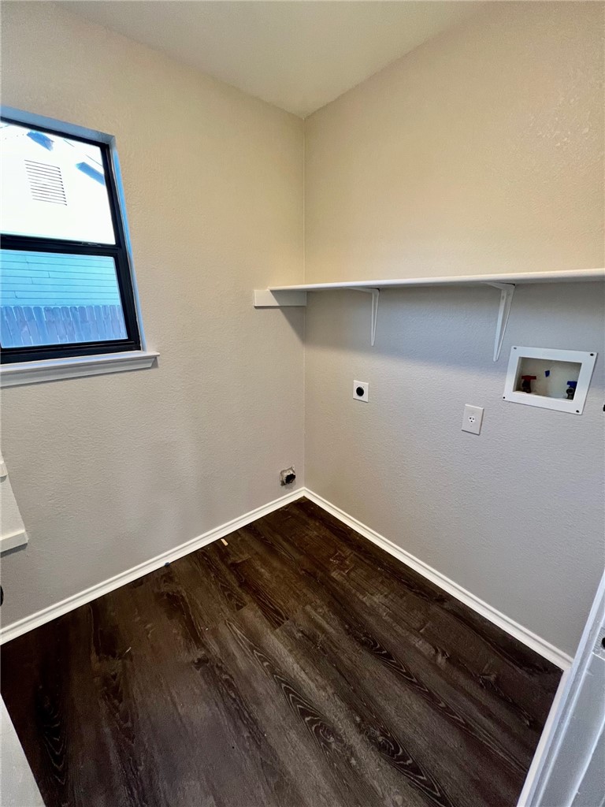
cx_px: 302
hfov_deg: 89.9
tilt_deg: -17.8
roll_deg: +0.6
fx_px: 303
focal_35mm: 13
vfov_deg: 106.2
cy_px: 404
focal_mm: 1.57
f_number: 1.8
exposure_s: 1/60
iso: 200
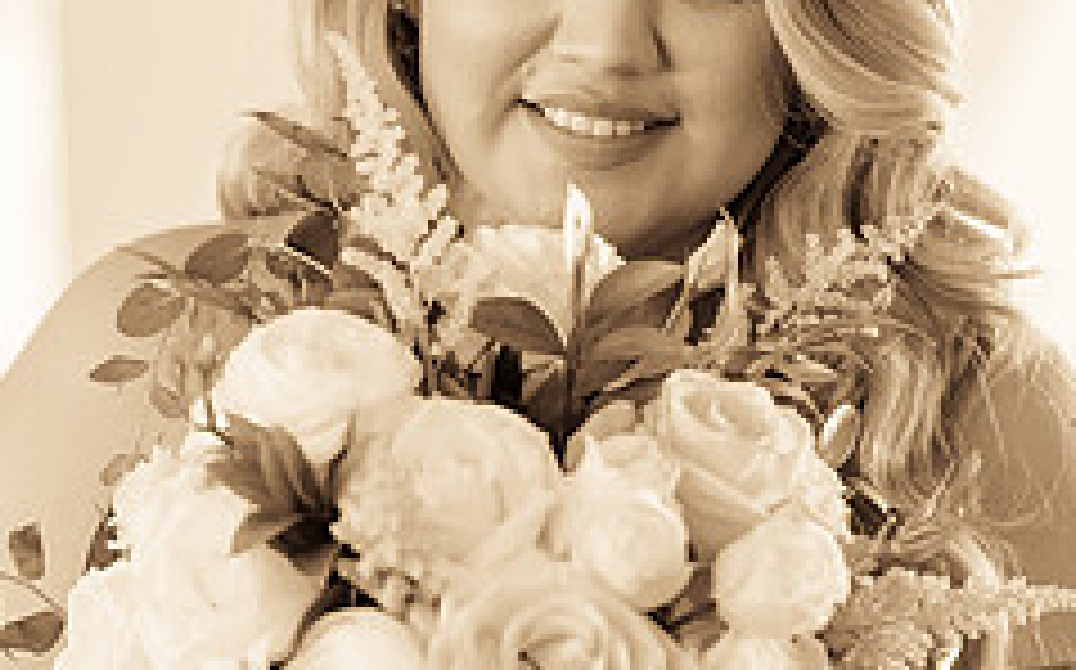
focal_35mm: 267
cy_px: 535
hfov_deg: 7.9
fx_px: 7824
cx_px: 531
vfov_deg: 4.9
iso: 400
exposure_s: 1/250
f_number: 2.8
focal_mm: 139
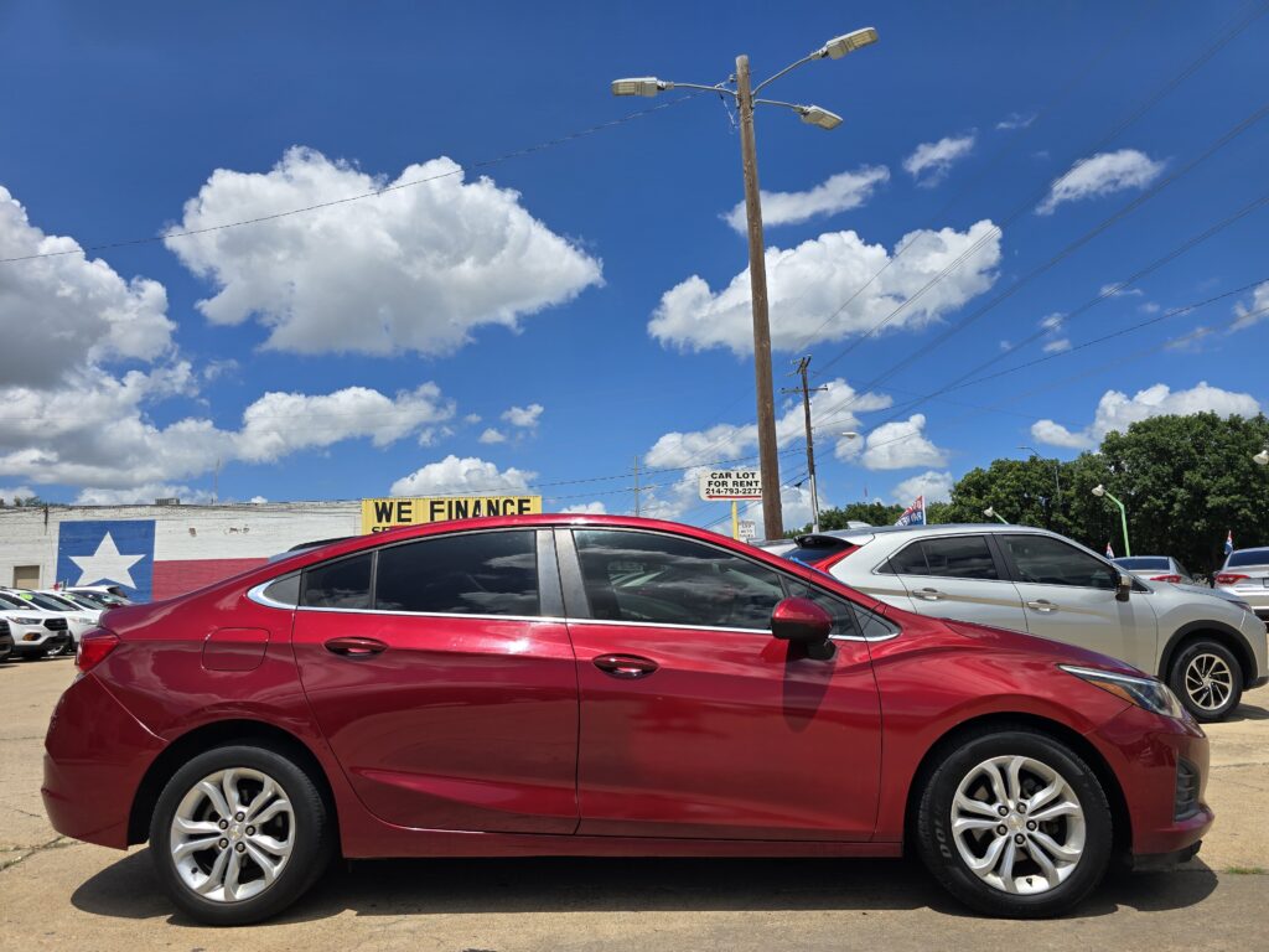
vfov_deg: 58.9
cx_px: 634
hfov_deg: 73.9
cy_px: 476
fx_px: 843
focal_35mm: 23
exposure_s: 1/1245
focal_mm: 6.3
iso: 12
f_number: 1.7
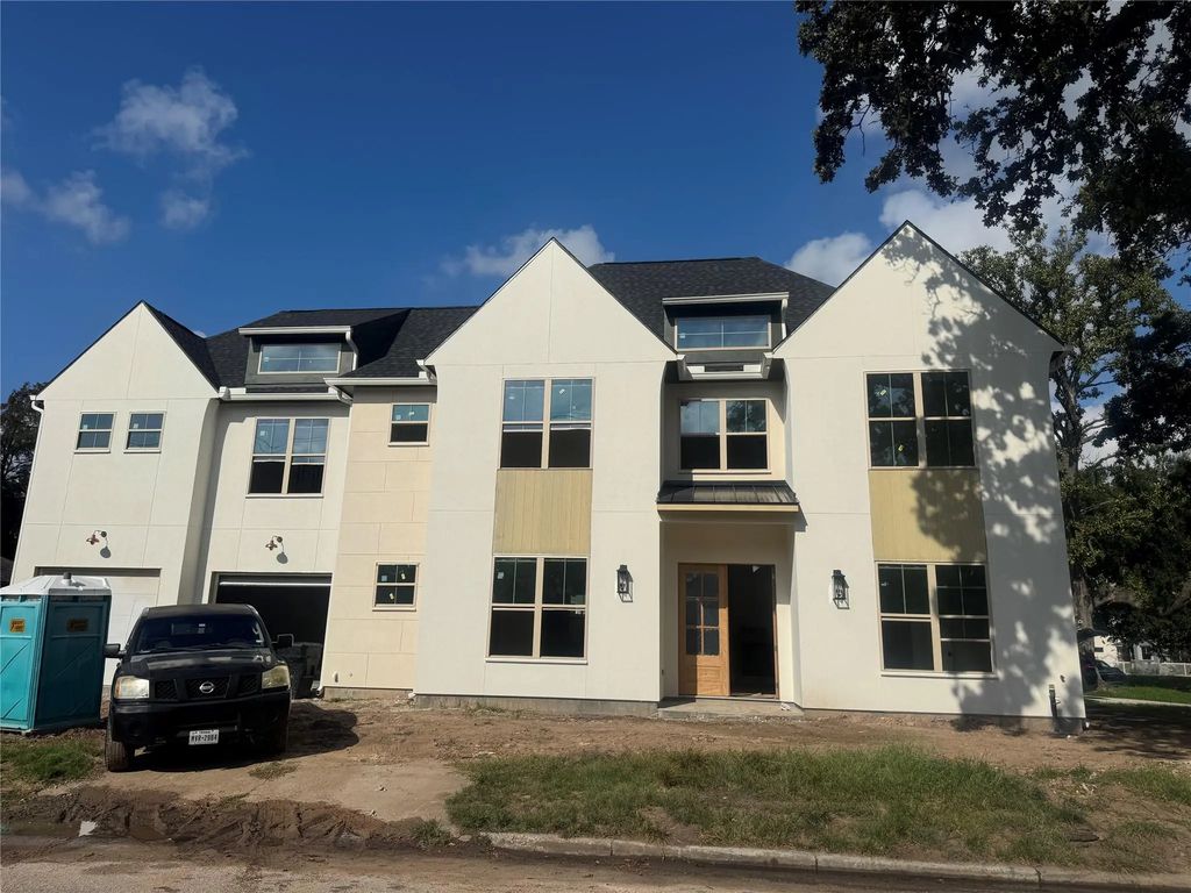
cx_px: 596
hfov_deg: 71.6
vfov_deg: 56.8
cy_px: 446
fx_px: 826
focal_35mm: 24
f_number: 1.78
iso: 64
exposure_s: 1/12346
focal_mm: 6.76
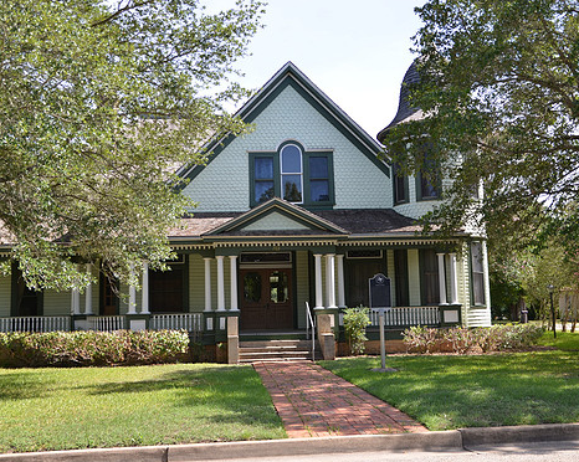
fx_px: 719
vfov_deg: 35.6
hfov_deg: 43.8
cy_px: 226
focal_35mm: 42
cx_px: 306
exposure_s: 1/250
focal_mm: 24
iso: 100
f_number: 5.6
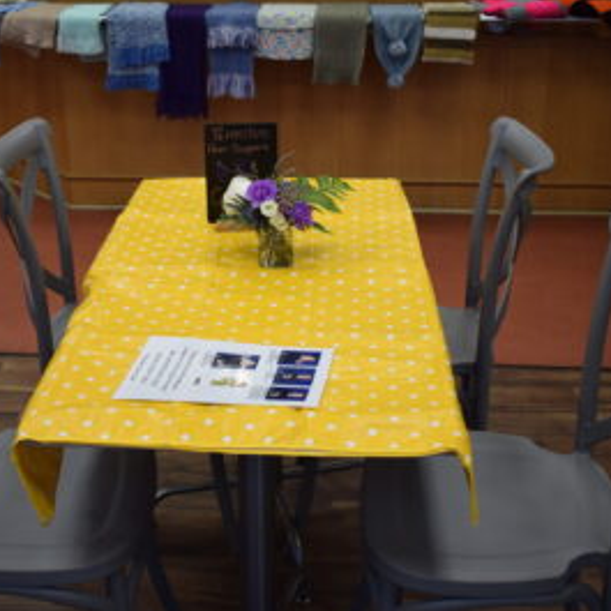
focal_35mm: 53
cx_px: 246
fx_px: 1051
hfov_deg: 32.3
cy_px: 304
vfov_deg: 32.4
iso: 400
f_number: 4.5
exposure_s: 1/80
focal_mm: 27
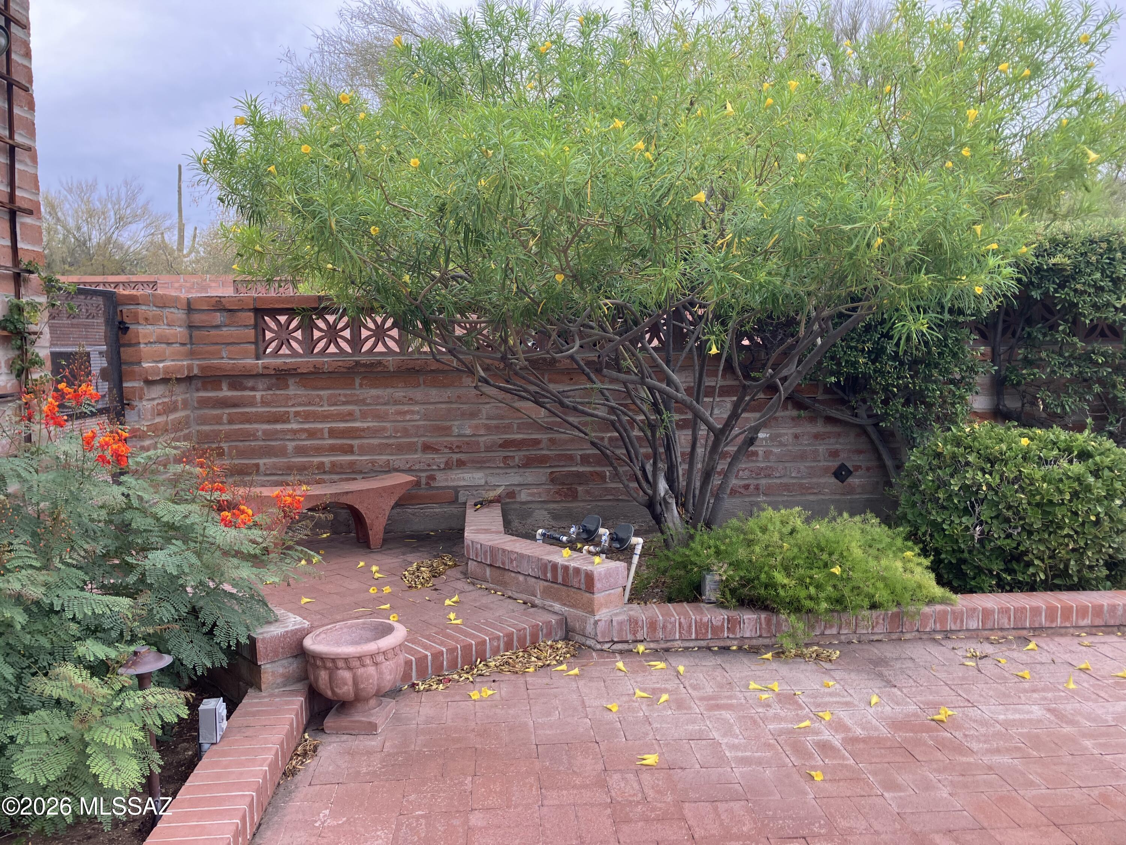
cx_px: 563
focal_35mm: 28
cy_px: 422
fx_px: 911
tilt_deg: -2.9
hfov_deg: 63.4
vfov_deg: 49.7
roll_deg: +1.0
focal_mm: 3.99
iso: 32
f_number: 1.8
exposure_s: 1/294
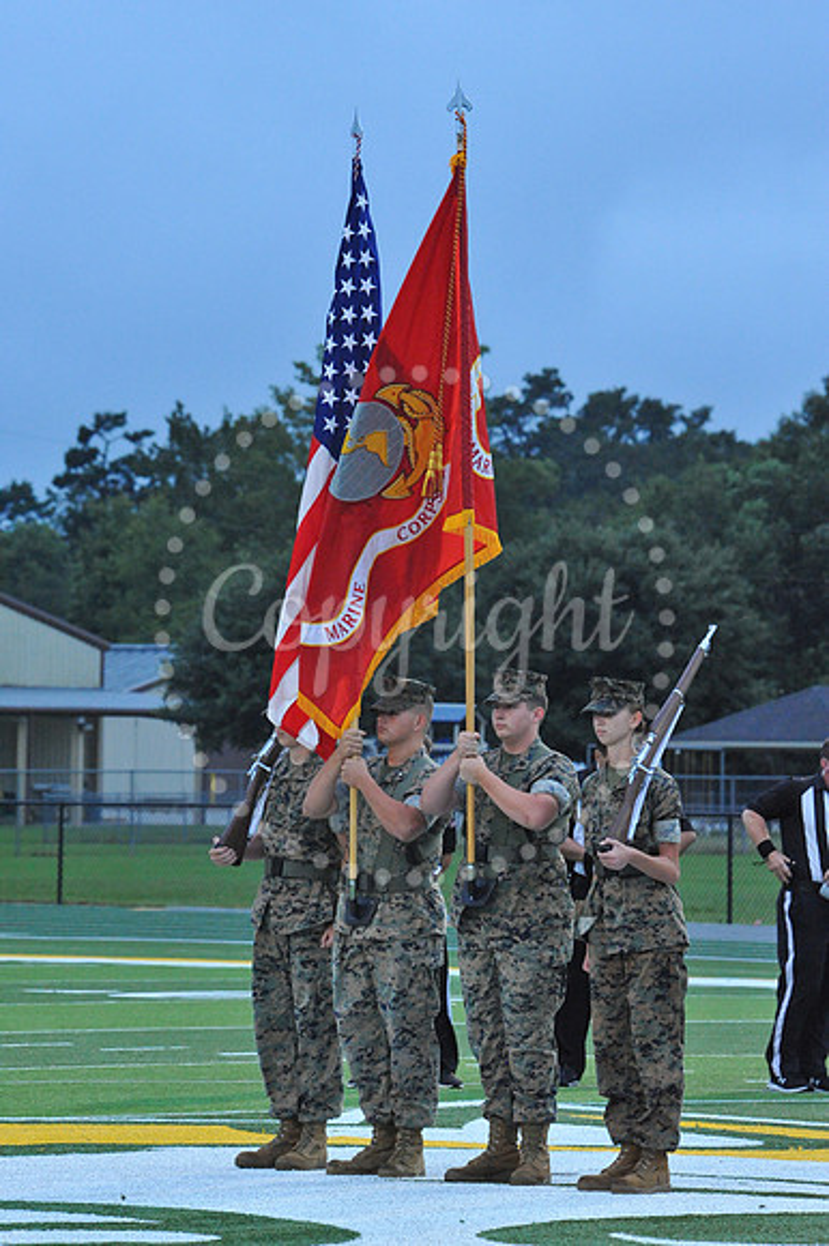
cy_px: 623
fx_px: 8299
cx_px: 414
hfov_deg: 5.7
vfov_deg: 8.6
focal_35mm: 240
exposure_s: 1/200
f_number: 11
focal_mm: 240
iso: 6400
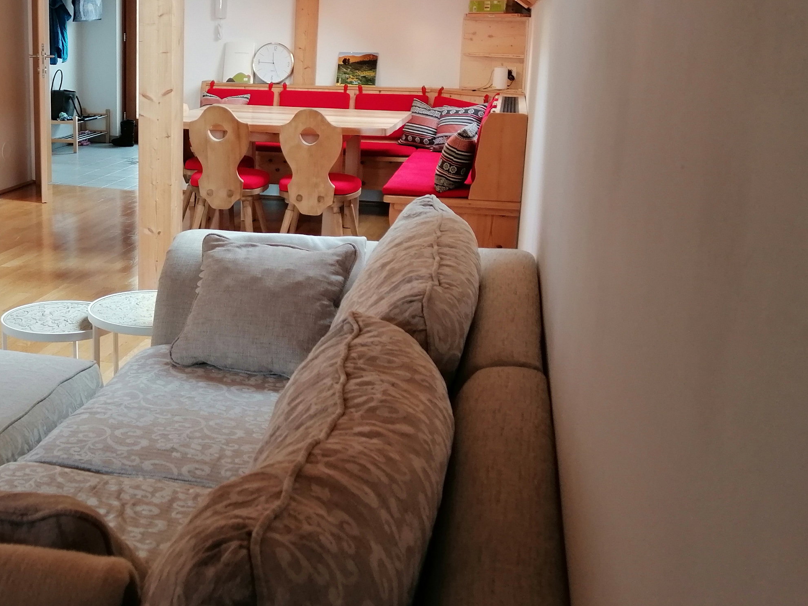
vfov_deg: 33.4
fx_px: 1004
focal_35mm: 43
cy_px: 222
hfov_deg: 42.5
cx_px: 202
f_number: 1.8
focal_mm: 3.96
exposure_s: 1/33.3
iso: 64
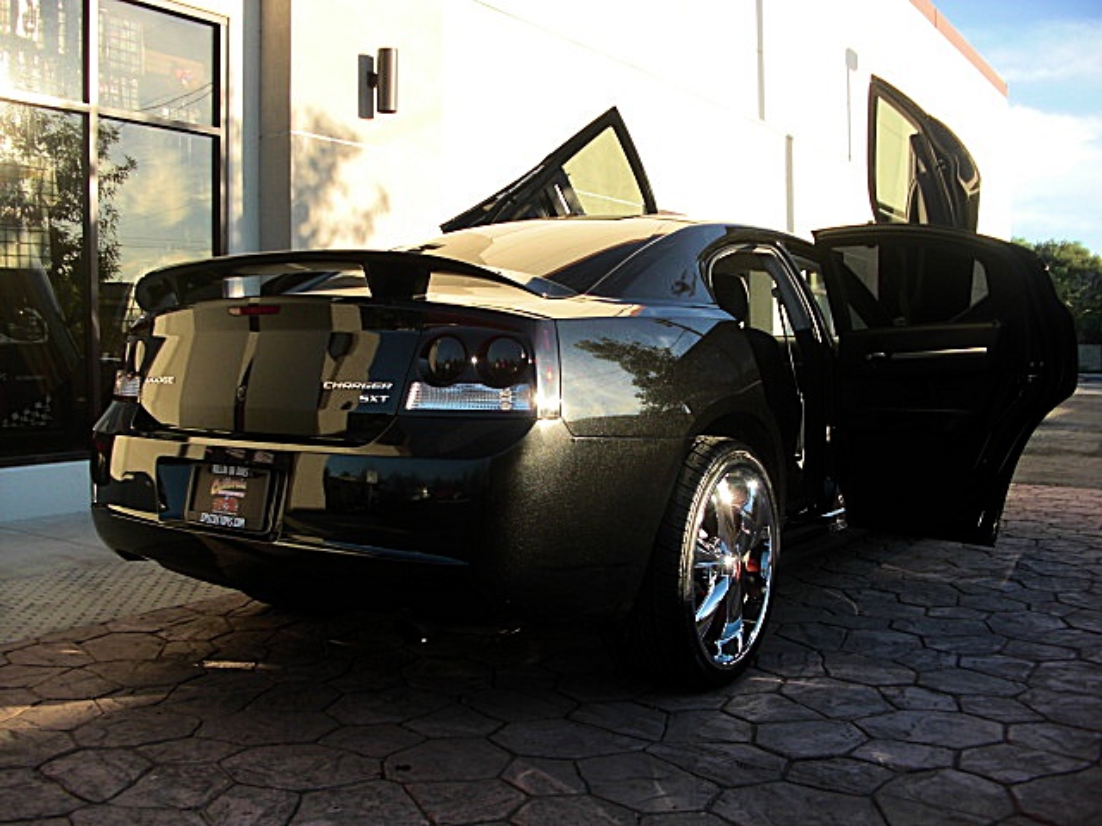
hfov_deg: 51.4
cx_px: 551
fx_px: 1146
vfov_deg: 39.7
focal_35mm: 36
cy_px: 413
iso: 50
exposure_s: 1/320
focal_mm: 6.3
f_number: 2.8
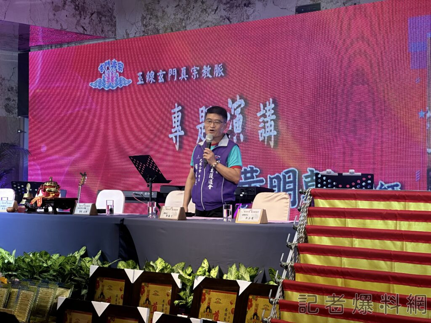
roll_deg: -0.5
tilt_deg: +2.1
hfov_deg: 25.3
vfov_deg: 19.1
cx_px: 216
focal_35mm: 77
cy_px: 162
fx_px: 959
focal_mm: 9
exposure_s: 1/60
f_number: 2.8
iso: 125
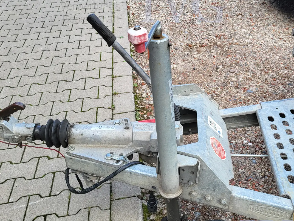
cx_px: 192
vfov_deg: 36.8
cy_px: 121
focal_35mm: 39
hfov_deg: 47.2
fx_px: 331
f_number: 1.8
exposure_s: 1/376
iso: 40
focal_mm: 5.4
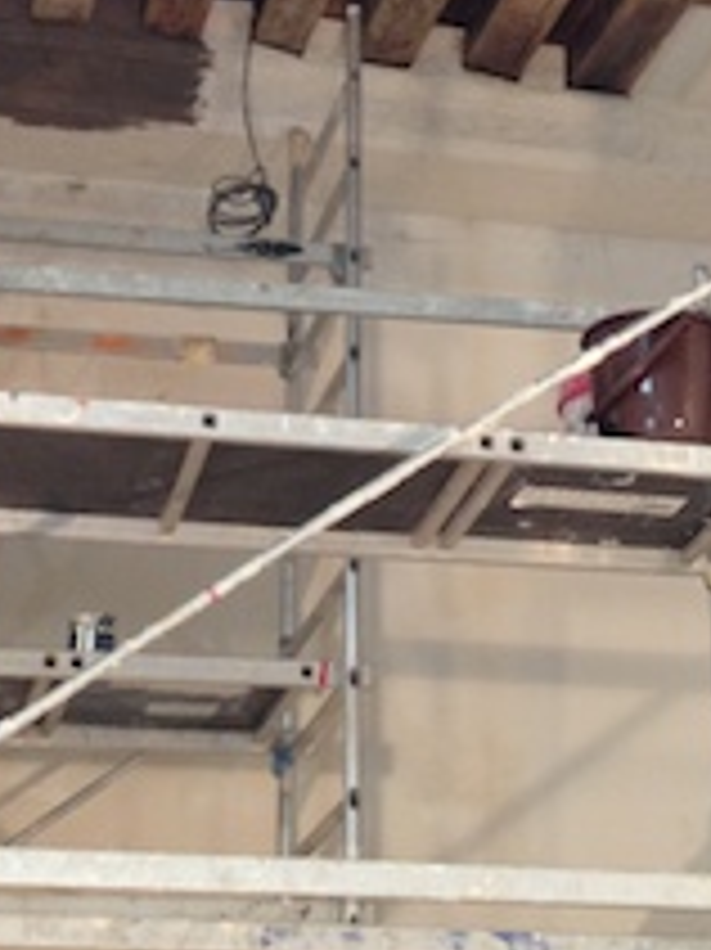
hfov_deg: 15.7
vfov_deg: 19.6
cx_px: 441
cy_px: -194
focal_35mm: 94
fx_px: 2577
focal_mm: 4.13
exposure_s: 1/20
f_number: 2.4
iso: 100
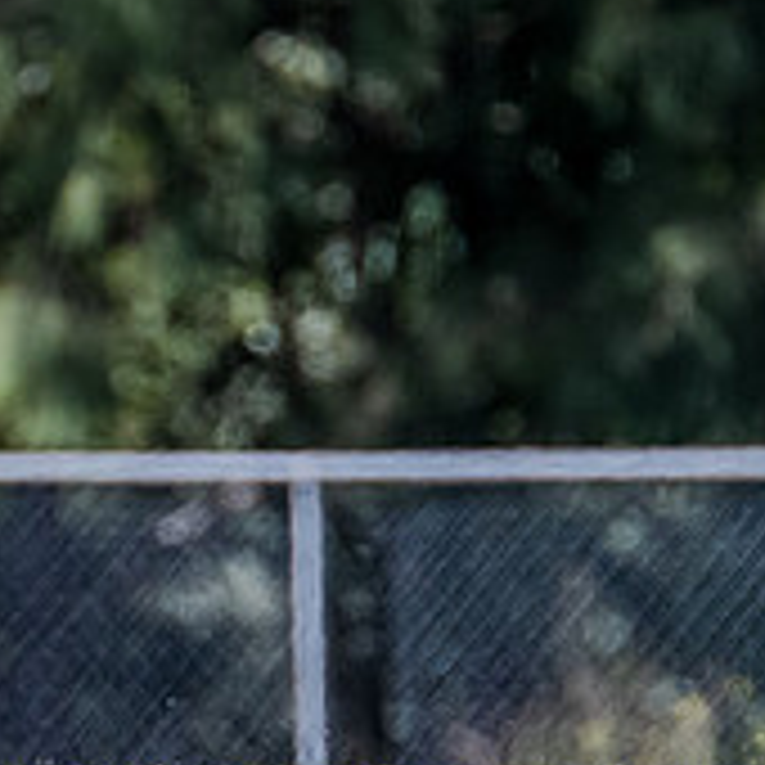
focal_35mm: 1978
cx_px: -855
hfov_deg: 0.9
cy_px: 28
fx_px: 49456
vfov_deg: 0.9
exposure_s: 1/1600
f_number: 5.6
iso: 800
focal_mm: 420
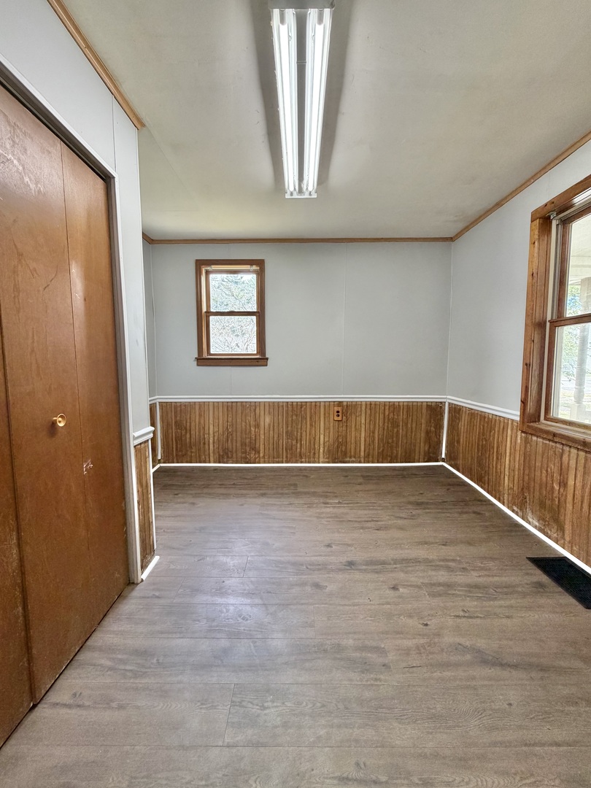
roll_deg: -0.5
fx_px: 319
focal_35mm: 14
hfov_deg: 85.7
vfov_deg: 102.1
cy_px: 394
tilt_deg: -5.8
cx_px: 296
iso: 160
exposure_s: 1/60
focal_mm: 2.22
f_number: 2.2
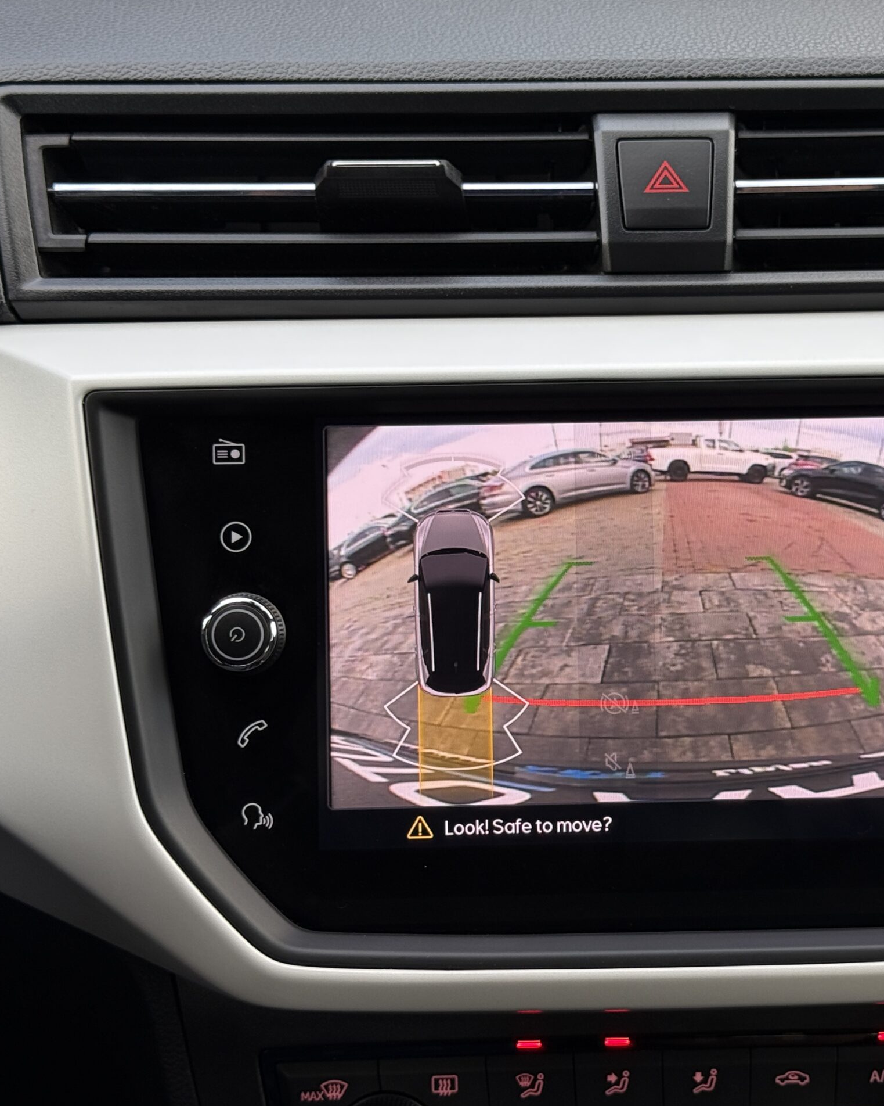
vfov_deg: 30.0
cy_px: 554
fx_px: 2061
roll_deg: -0.2
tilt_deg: -21.3
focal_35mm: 63
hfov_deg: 24.0
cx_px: 655
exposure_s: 1/121
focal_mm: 6.76
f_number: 1.78
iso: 50
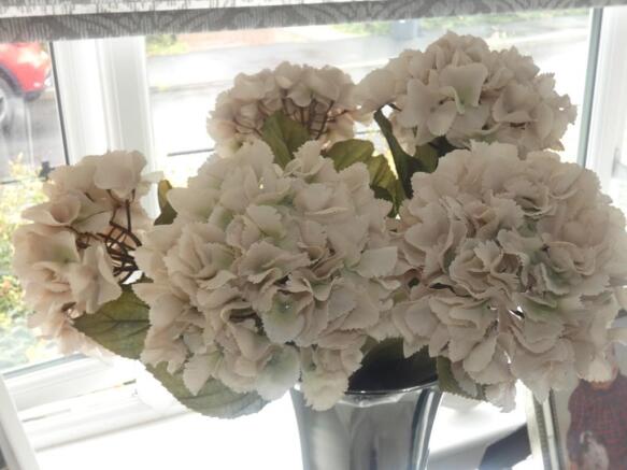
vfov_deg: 35.1
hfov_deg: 45.8
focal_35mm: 41
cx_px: 314
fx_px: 742
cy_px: 235
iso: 80
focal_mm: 7.3
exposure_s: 1/20
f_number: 3.6
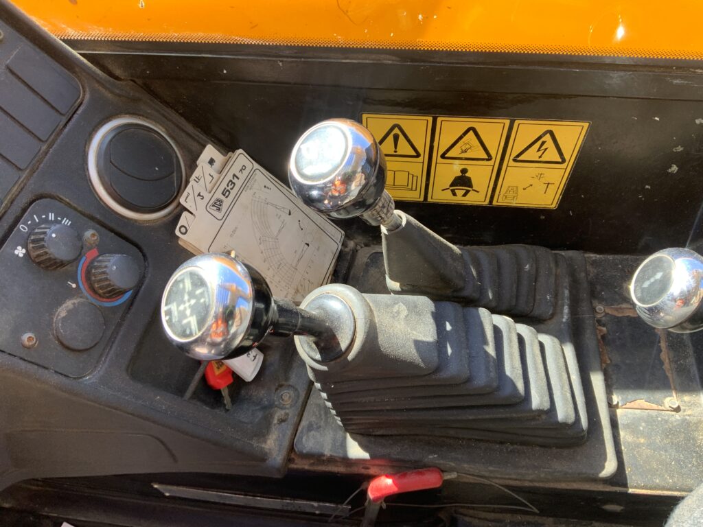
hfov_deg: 61.7
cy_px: 264
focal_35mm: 29
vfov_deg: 48.2
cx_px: 352
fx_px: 589
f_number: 1.8
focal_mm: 3
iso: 32
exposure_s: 1/122
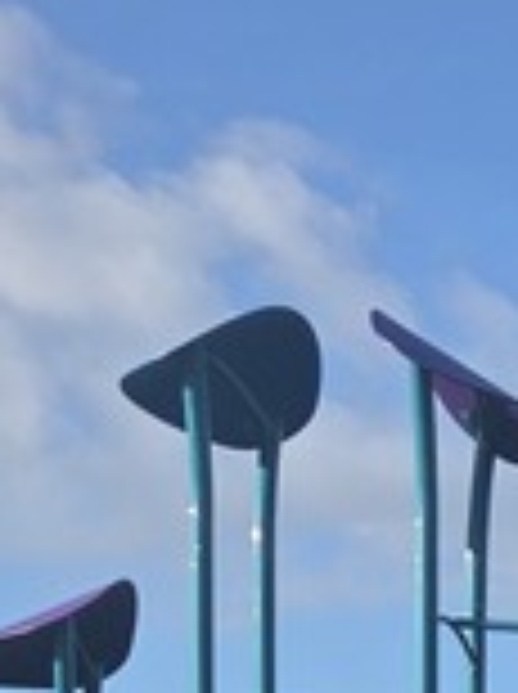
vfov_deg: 11.0
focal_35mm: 153
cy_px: 1652
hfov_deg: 8.9
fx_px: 3061
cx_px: 1144
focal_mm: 5.4
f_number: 1.8
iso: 80
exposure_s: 1/4187
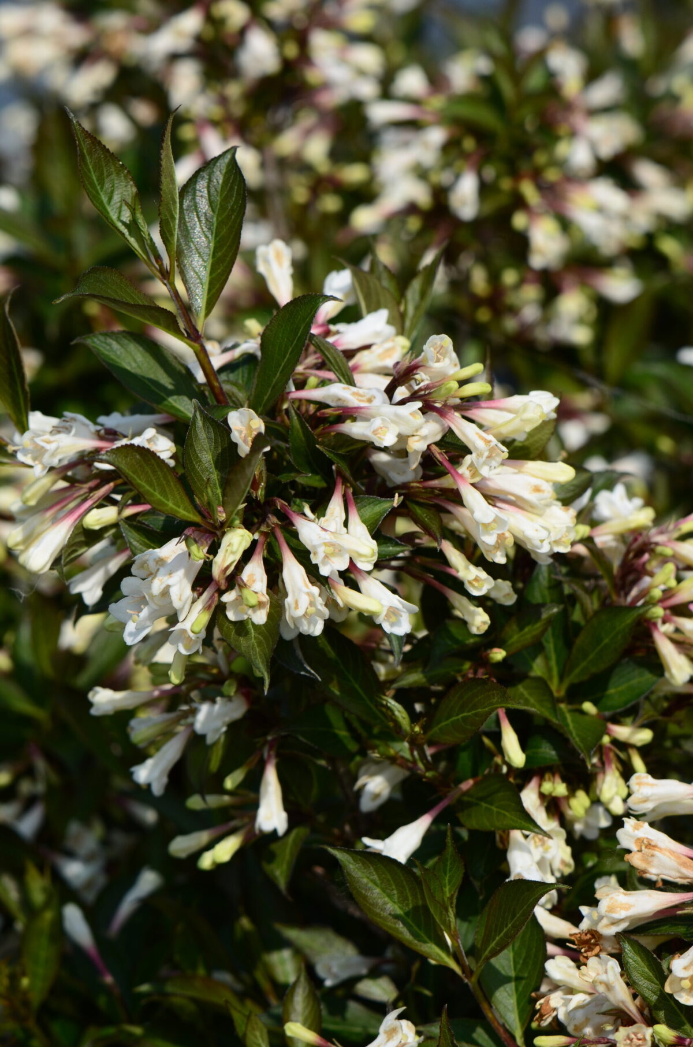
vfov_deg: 16.1
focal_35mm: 128
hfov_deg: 10.7
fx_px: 3697
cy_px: 524
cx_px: 346
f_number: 7.1
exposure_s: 1/1250
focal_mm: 85
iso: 250
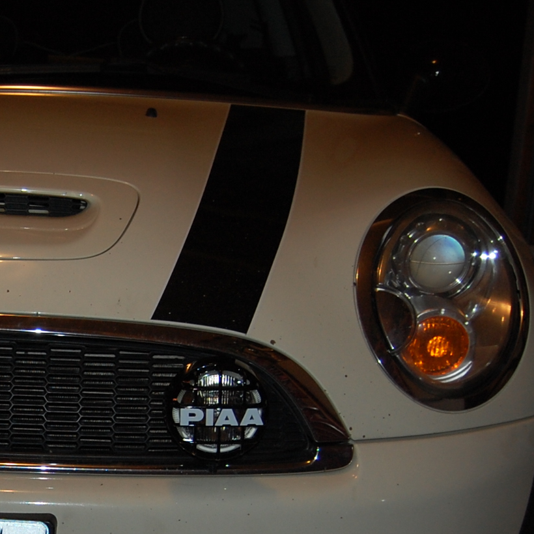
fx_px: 1344
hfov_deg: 21.2
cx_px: -69
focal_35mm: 77
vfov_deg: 22.0
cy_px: 470
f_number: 3.8
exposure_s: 1/60
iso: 400
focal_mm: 22
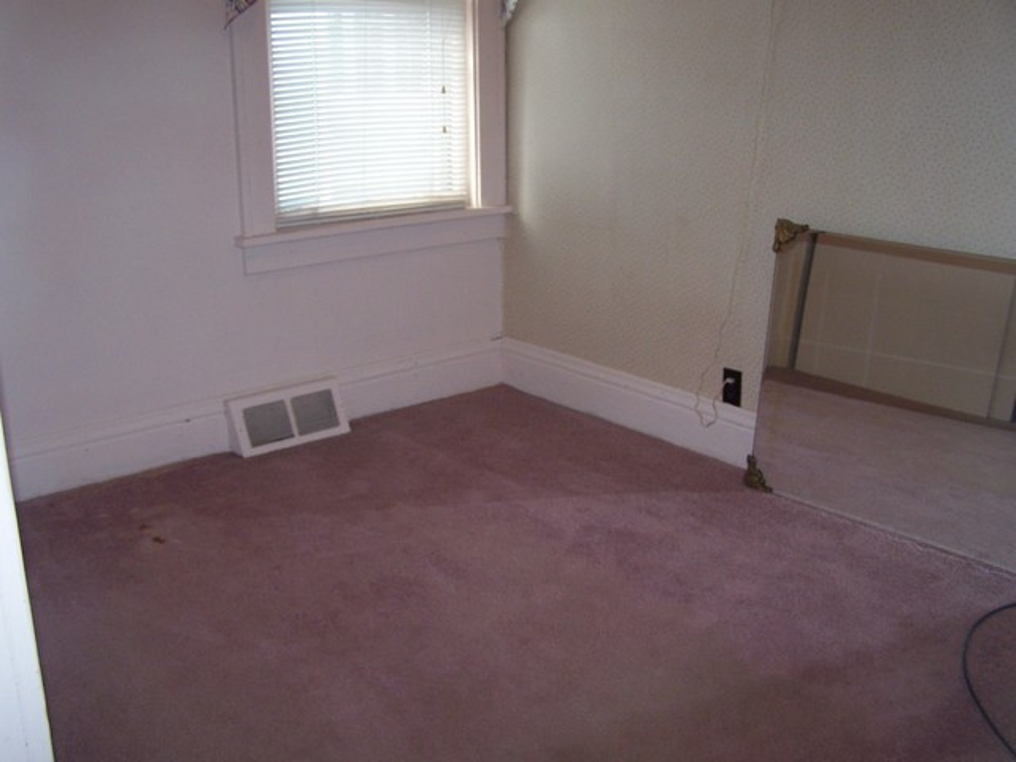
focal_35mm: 38
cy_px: 381
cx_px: 508
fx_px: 1115
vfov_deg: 37.7
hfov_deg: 49.0
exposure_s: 1/60
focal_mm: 6.3
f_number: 2.8
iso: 140
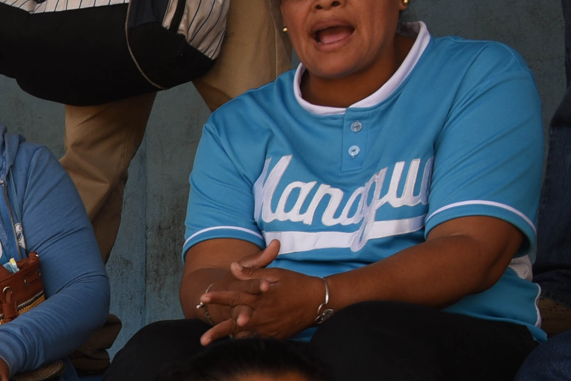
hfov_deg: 15.5
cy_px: 653
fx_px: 1649
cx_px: -585
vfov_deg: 12.2
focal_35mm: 104
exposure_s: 1/125
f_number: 8
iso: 200
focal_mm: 24
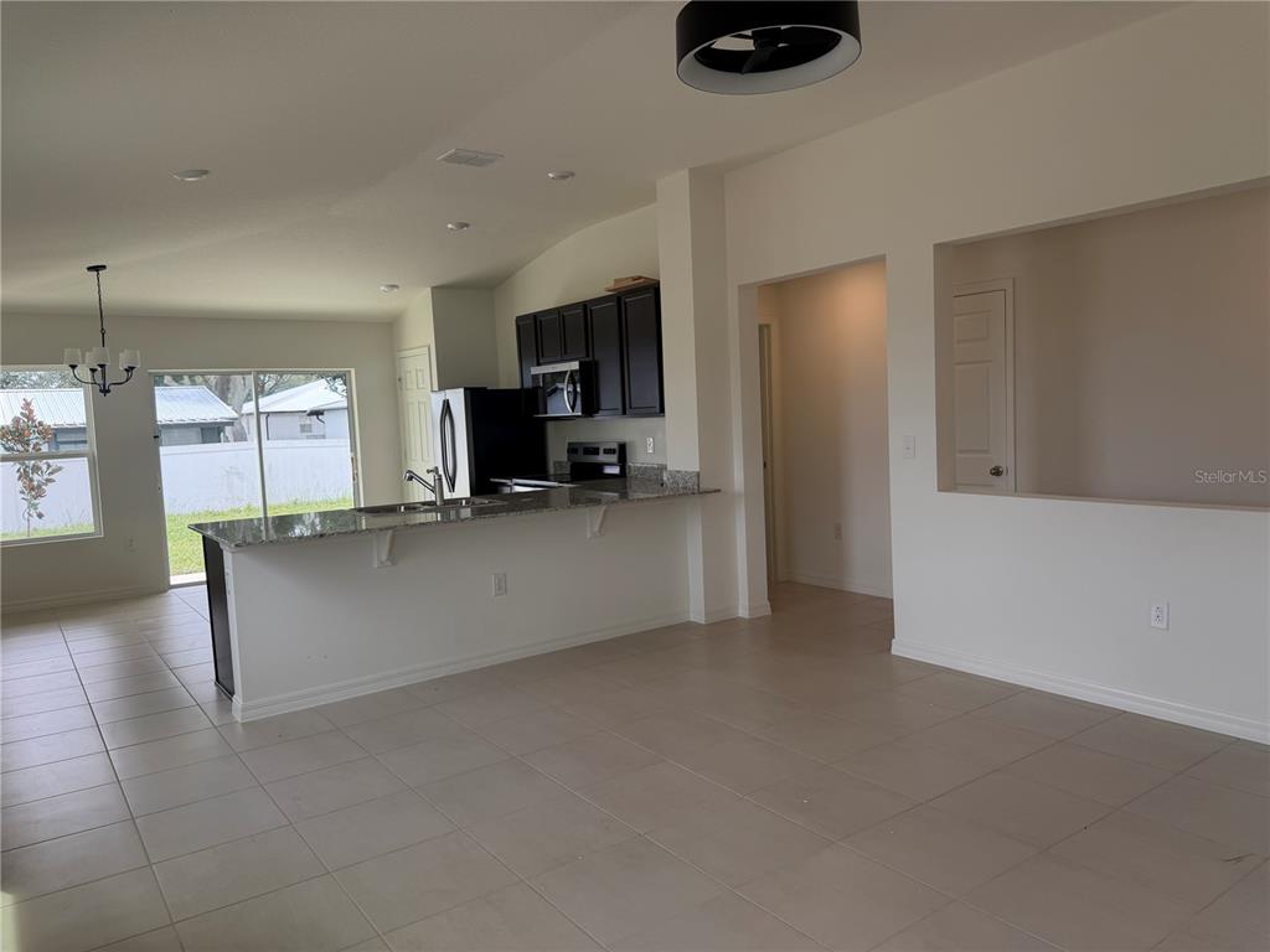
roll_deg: +2.9
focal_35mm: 24
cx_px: 635
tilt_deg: -4.2
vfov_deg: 56.8
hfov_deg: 71.6
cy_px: 476
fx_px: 881
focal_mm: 6.76
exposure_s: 1/481
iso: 100
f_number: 1.78
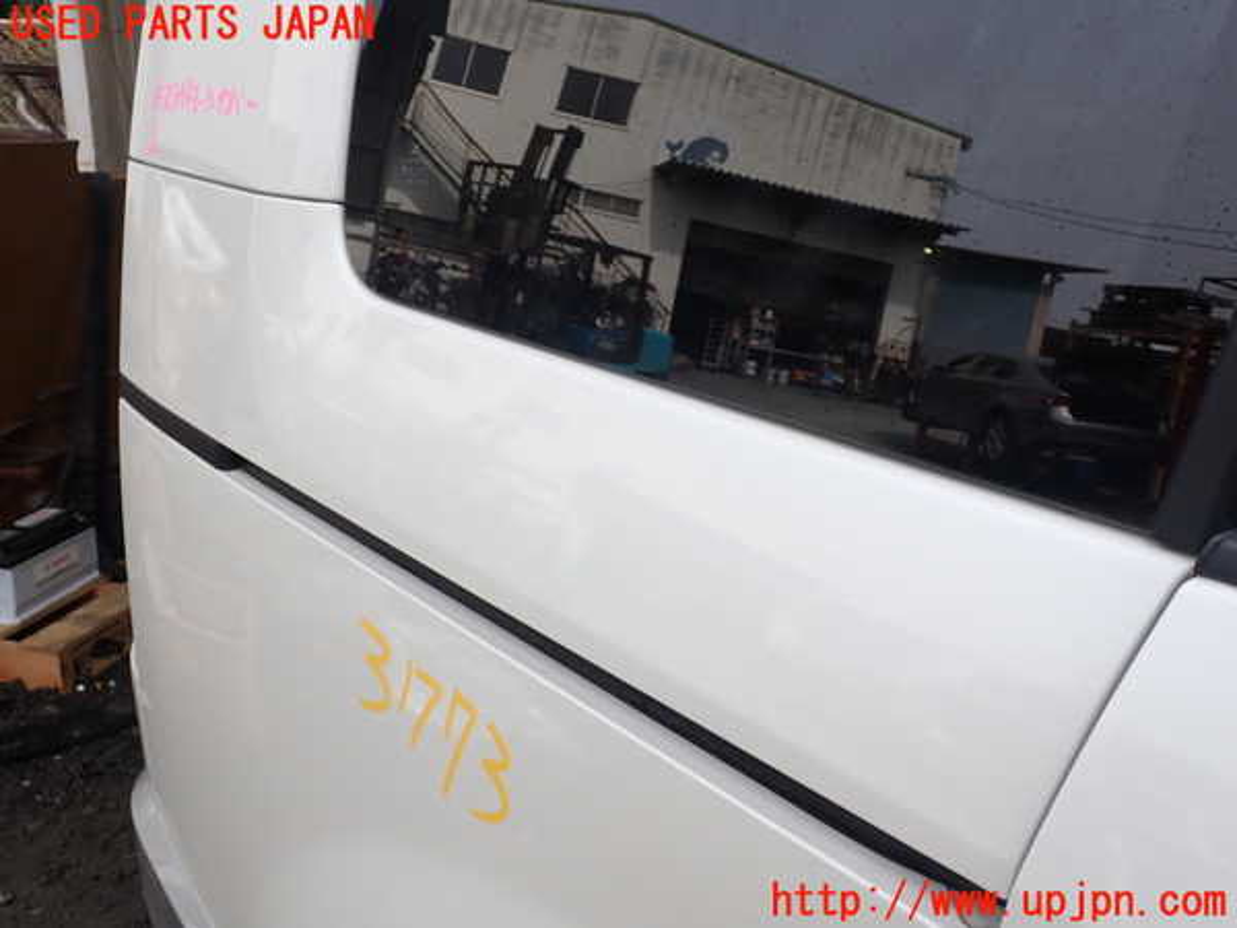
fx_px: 1072
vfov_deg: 46.8
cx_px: 618
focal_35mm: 30
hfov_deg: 60.0
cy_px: 464
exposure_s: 1/500
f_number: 3.2
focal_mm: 5.4
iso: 100
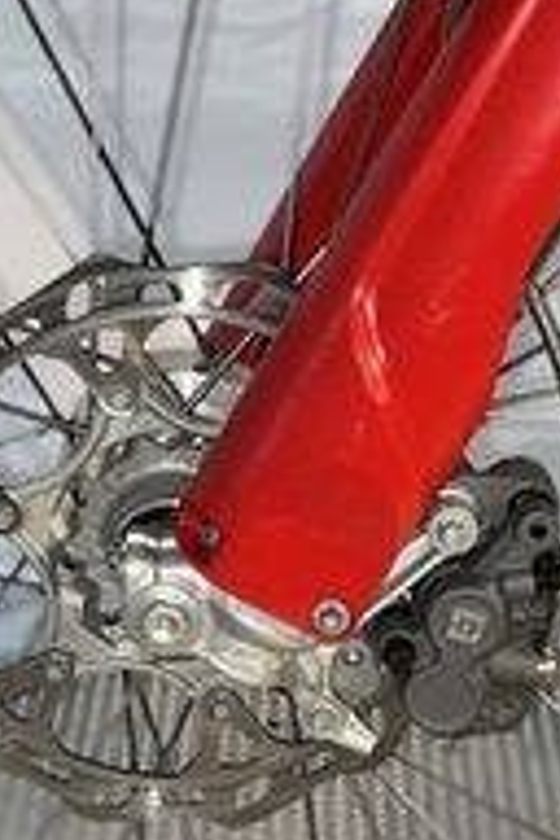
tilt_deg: -22.6
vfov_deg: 22.6
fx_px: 2100
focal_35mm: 90
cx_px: 171
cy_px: 433
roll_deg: -0.8
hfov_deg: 15.2
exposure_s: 1/25
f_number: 1.5
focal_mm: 5.7
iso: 64
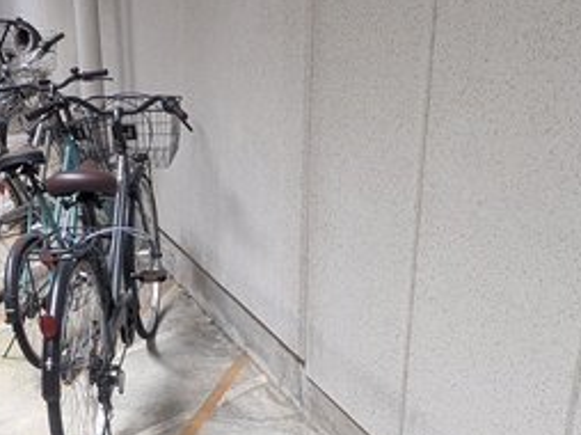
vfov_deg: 27.0
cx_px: 231
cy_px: 337
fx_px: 889
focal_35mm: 53
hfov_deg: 36.1
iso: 82
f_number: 2.2
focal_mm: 1.83
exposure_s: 1/24
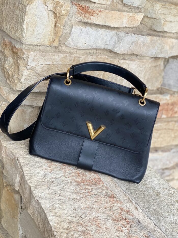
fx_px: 356
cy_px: 119
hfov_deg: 28.0
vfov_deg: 36.8
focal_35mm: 52
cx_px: 89
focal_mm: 6
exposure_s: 1/122
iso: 40
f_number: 2
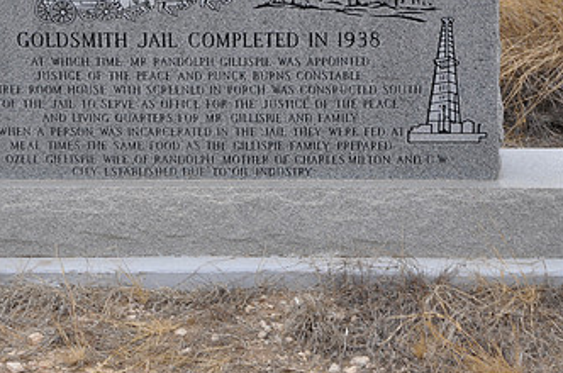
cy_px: 123
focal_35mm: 118
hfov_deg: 17.4
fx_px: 1840
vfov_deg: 11.6
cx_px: 231
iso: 200
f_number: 6.3
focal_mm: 45
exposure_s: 1/160
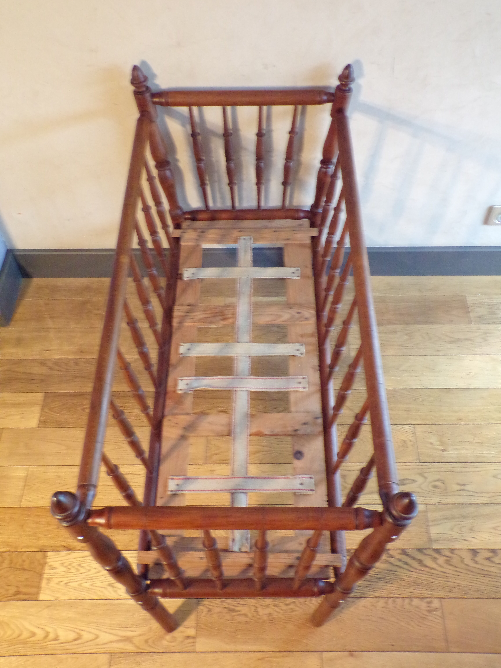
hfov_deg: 44.2
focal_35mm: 32
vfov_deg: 56.8
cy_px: 334
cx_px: 250
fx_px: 618
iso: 716
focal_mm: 5.8
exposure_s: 1/17
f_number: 3.2
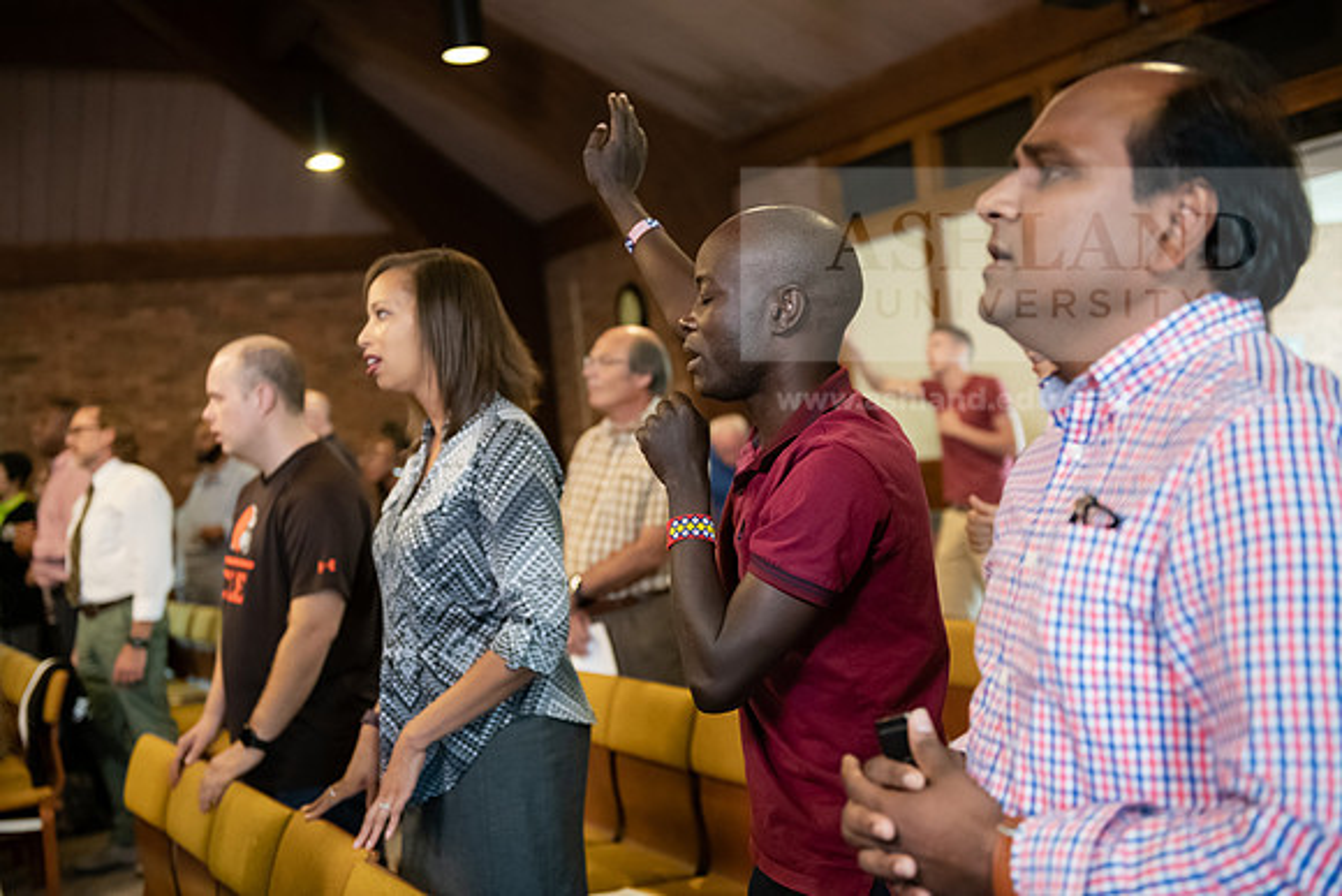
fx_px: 1678
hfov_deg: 43.6
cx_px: 671
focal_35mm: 45
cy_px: 448
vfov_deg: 29.9
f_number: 2.8
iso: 3200
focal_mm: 45
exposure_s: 1/125
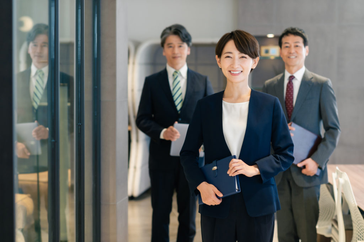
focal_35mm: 85
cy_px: 121
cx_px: 182
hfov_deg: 23.9
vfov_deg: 16.0
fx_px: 859
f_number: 2.8
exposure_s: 1/160
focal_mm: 85
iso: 400
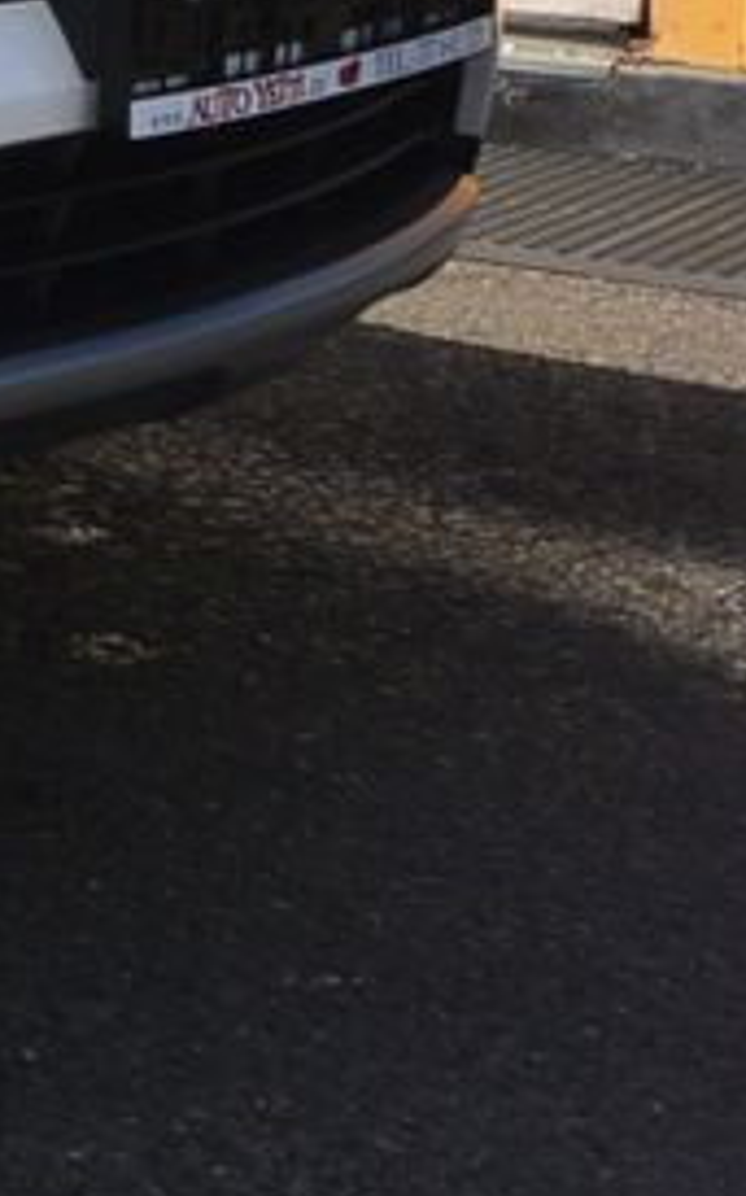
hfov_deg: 9.9
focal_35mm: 103
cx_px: -1440
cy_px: -220
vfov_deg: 19.1
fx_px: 3354
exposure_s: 1/250
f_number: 10
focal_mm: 10
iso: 160
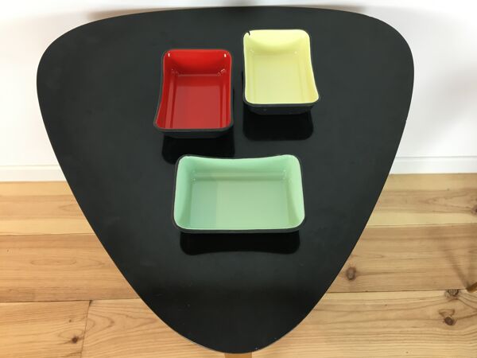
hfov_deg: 61.7
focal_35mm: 29
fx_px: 400
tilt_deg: -57.5
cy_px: 179
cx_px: 238
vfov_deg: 48.2
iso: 100
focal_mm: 4.15
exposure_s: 1/33
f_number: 2.2
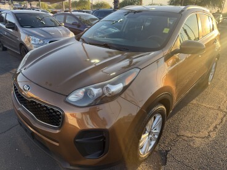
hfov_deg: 71.6
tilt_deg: -24.3
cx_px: 114
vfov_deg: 56.8
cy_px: 85
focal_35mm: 24
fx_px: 157
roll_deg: -2.3
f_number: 1.78
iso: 80
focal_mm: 6.76
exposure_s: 1/456
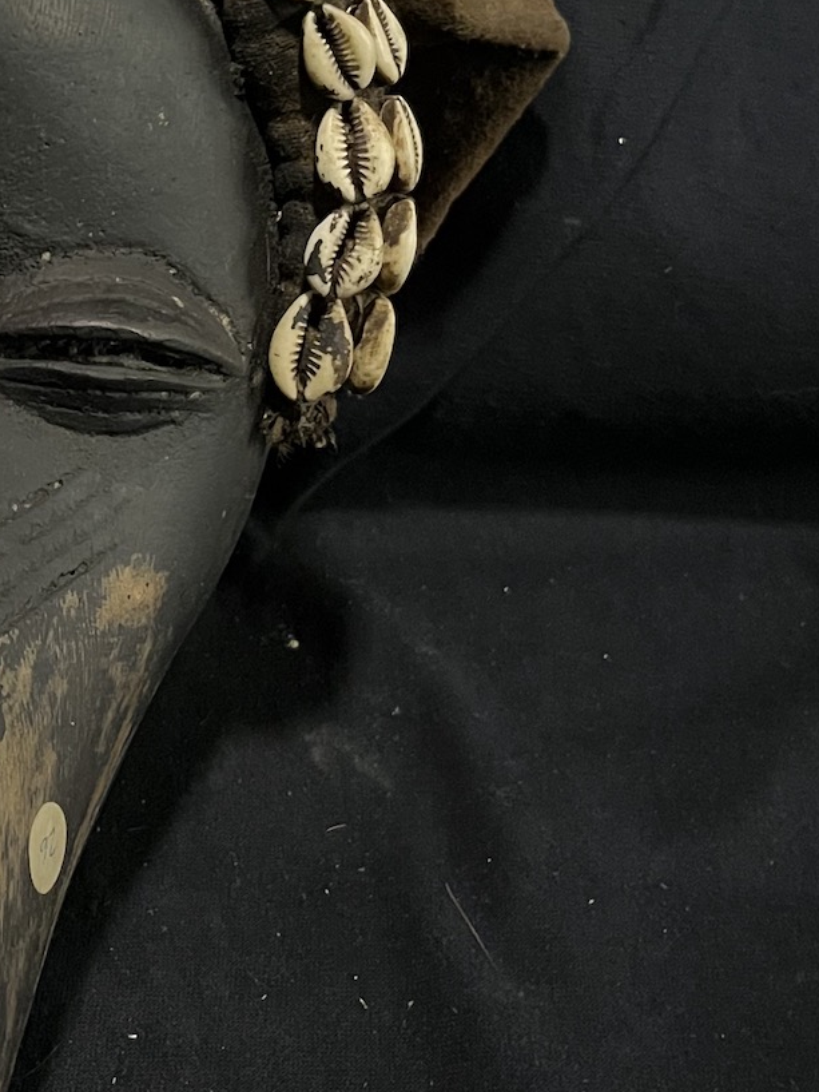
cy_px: 111
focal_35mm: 70
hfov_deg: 20.1
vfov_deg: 26.8
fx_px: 2208
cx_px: -69
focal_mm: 5.1
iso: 800
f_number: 1.6
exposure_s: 1/30
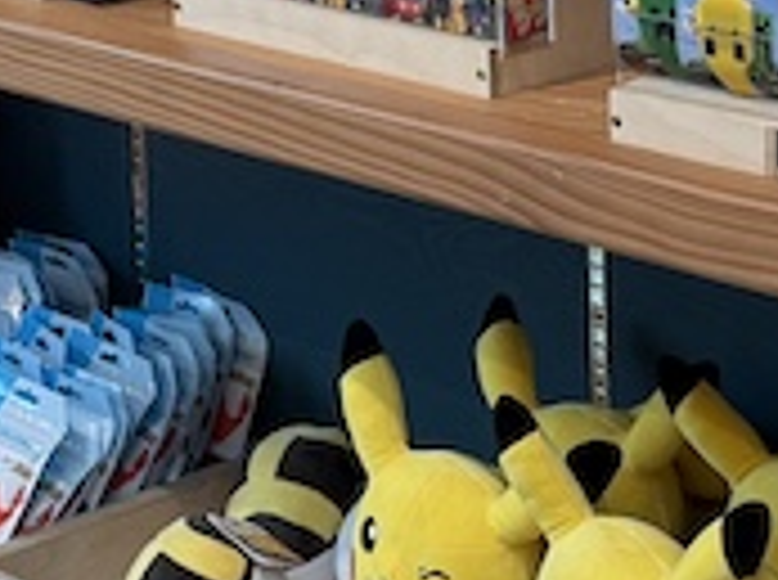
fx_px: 3118
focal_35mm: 139
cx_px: 220
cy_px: -234
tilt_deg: -6.8
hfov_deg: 14.2
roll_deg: +2.1
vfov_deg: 10.3
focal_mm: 6.76
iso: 100
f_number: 1.78
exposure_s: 1/100
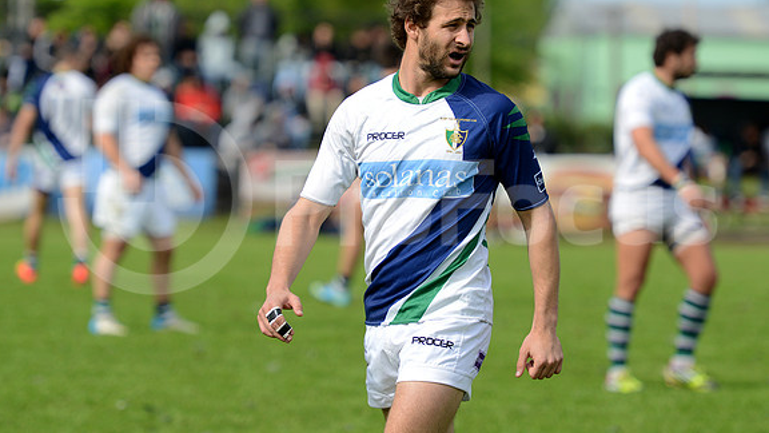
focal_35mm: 232
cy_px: 200
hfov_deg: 9.3
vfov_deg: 5.2
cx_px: 383
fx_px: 4731
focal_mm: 220
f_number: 4
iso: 400
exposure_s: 1/1250
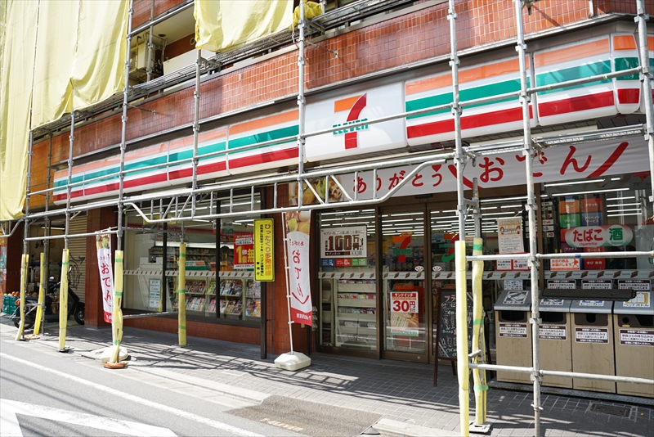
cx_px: 327
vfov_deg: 48.0
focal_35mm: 27
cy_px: 218
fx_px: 491
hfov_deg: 67.4
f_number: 4.5
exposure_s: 1/250
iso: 100
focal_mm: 18
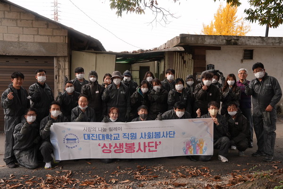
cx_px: 142
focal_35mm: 35
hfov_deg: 54.4
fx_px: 275
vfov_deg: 37.9
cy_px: 94
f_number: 6.3
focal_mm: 35
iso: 400
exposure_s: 1/320
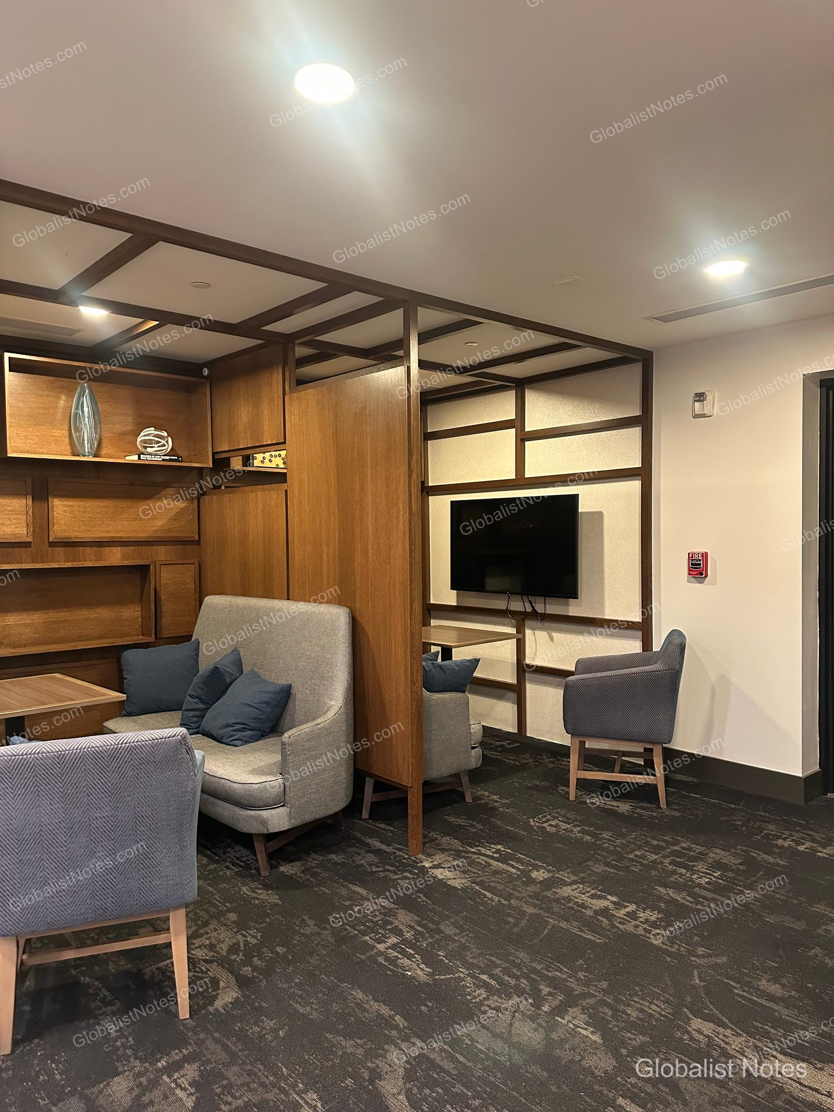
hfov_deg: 56.8
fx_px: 771
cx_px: 417
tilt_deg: -1.9
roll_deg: -0.5
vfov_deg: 71.6
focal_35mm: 24
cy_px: 556
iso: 640
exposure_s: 1/40
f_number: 1.78
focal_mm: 6.86
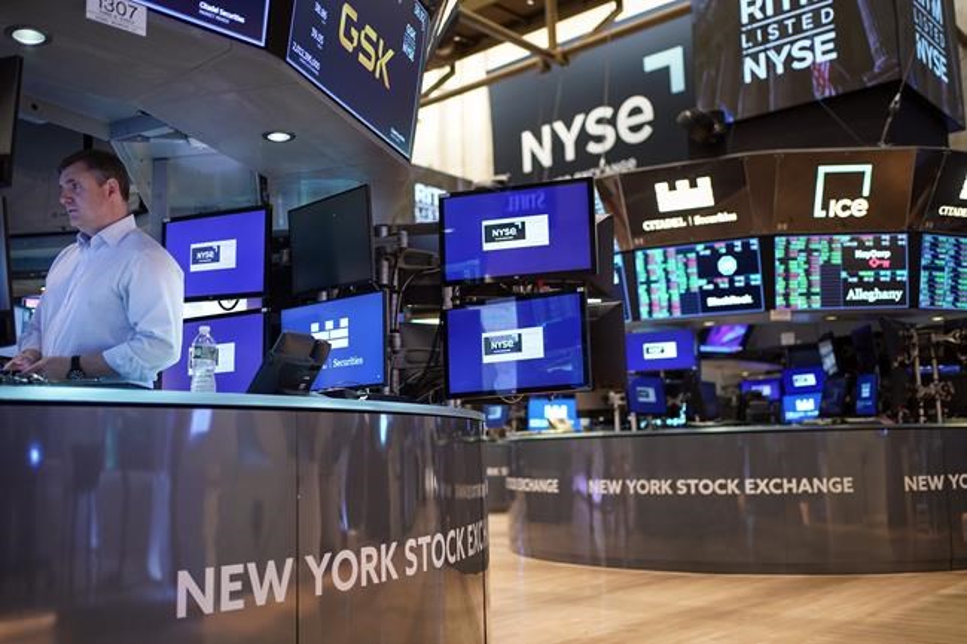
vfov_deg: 37.8
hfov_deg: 54.4
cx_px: 484
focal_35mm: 35
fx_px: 940
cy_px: 322
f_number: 1.8
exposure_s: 1/200
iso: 1600
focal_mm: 35
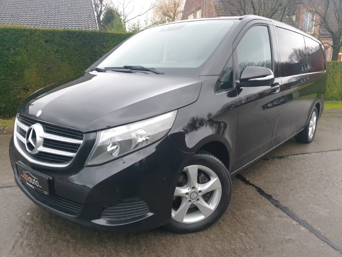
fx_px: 257
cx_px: 171
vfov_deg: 53.1
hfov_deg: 67.3
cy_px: 128
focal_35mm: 26
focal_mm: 4.3
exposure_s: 1/48
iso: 250
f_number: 1.5
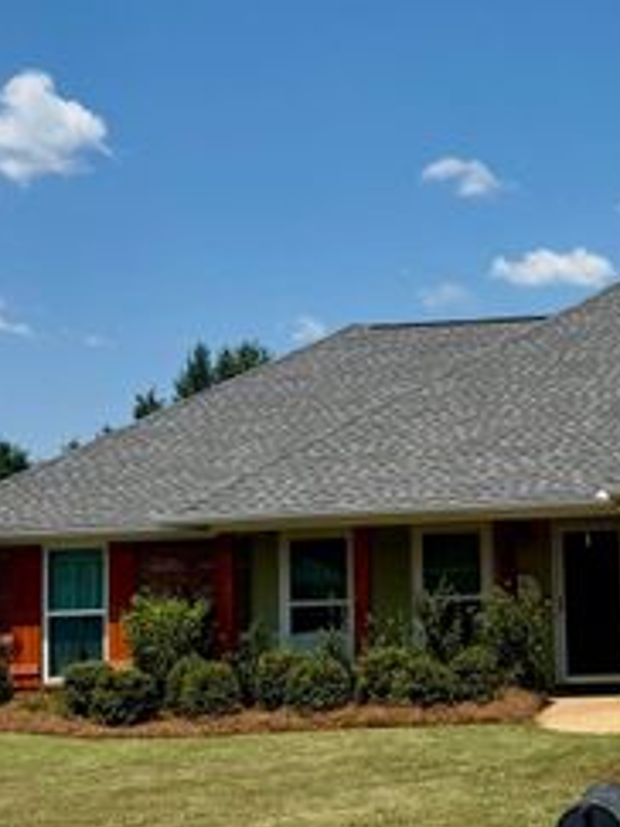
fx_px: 1578
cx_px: 511
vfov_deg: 29.4
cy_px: 451
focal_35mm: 66
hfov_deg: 21.9
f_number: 1.78
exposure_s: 1/6410
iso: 80
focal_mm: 6.76
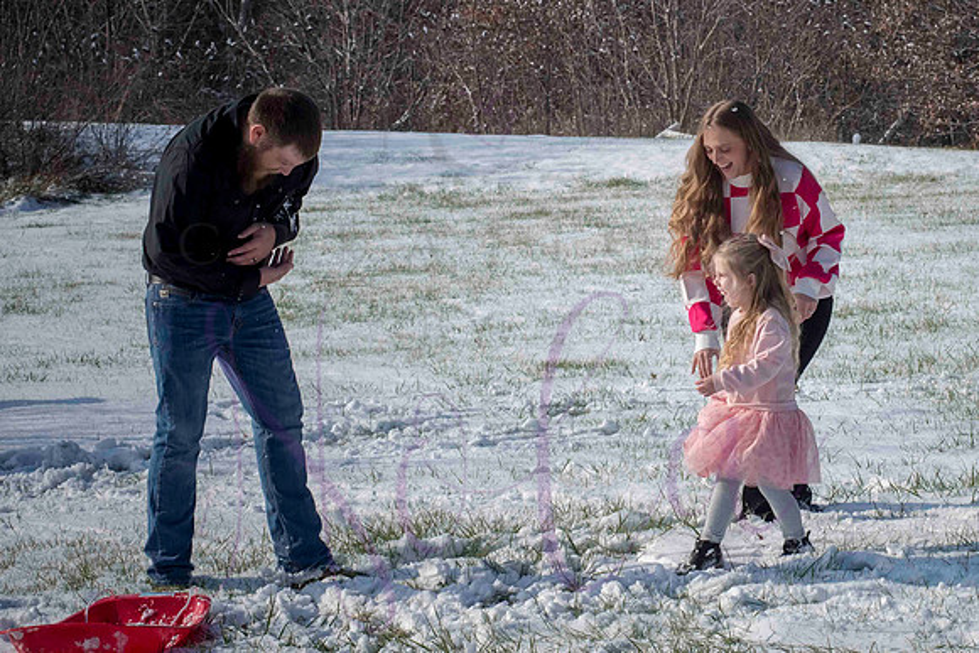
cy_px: 184
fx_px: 3126
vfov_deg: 11.9
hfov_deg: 17.7
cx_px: 703
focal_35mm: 115
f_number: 14
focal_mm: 80
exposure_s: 1/1000
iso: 640
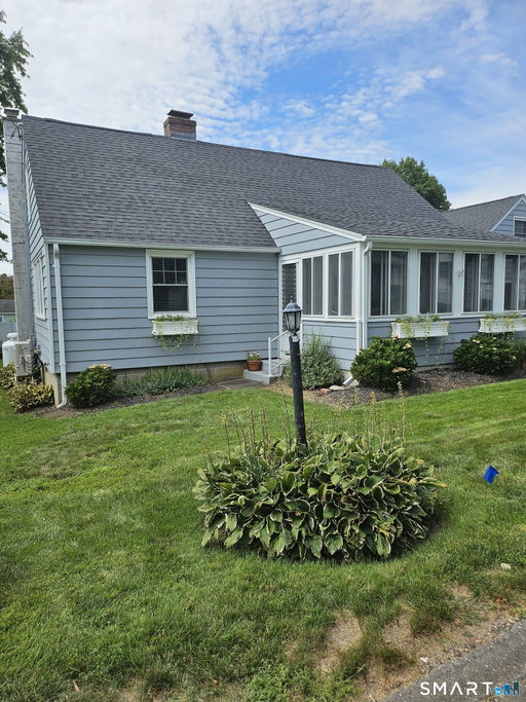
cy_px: 351
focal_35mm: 24
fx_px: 486
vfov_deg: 71.6
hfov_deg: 56.8
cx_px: 263
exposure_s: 1/3809
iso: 50
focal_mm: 5
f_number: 1.8
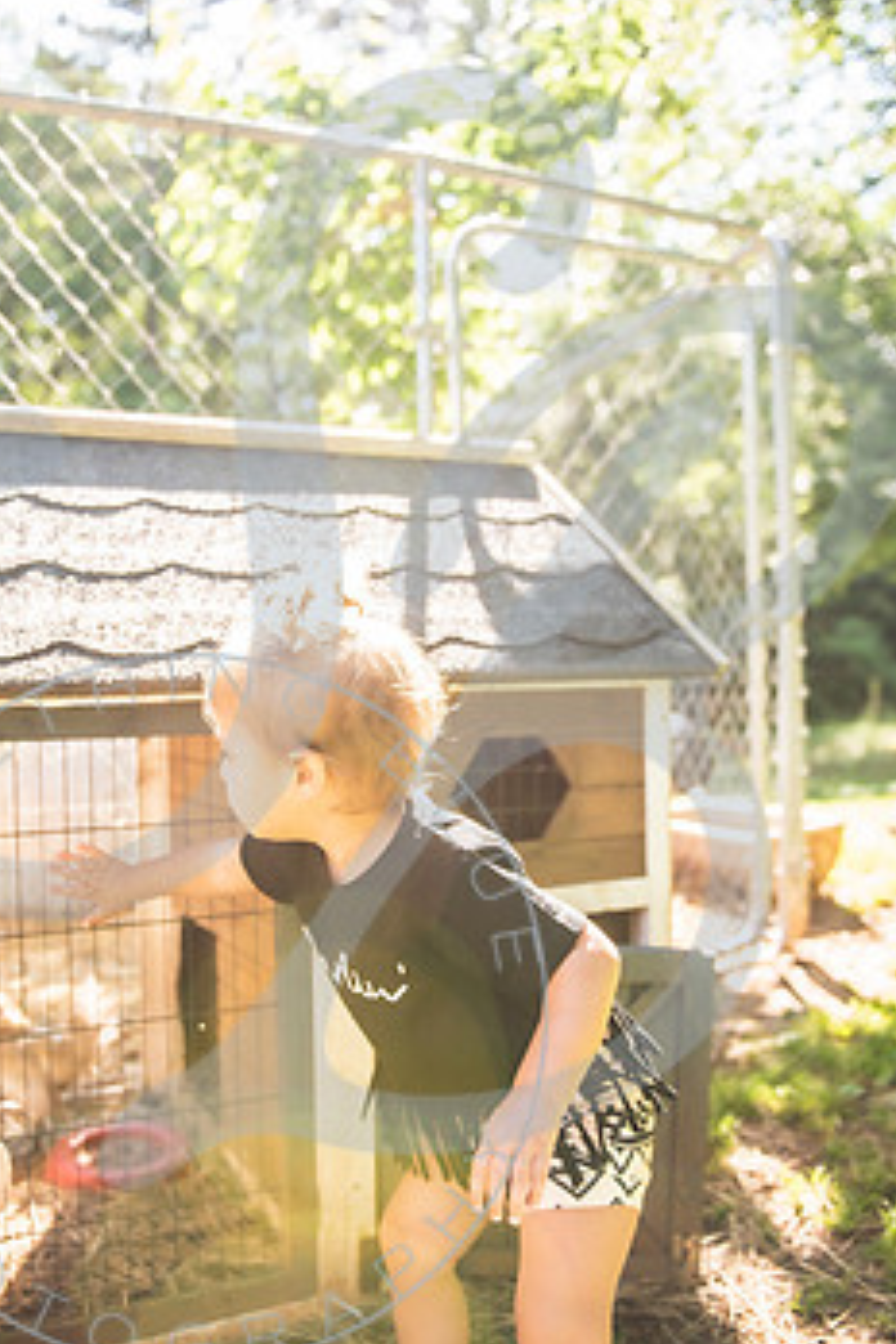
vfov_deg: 60.2
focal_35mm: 31
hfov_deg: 42.1
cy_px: 718
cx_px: 363
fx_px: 1157
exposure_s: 1/200
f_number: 2.8
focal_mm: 24
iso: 100
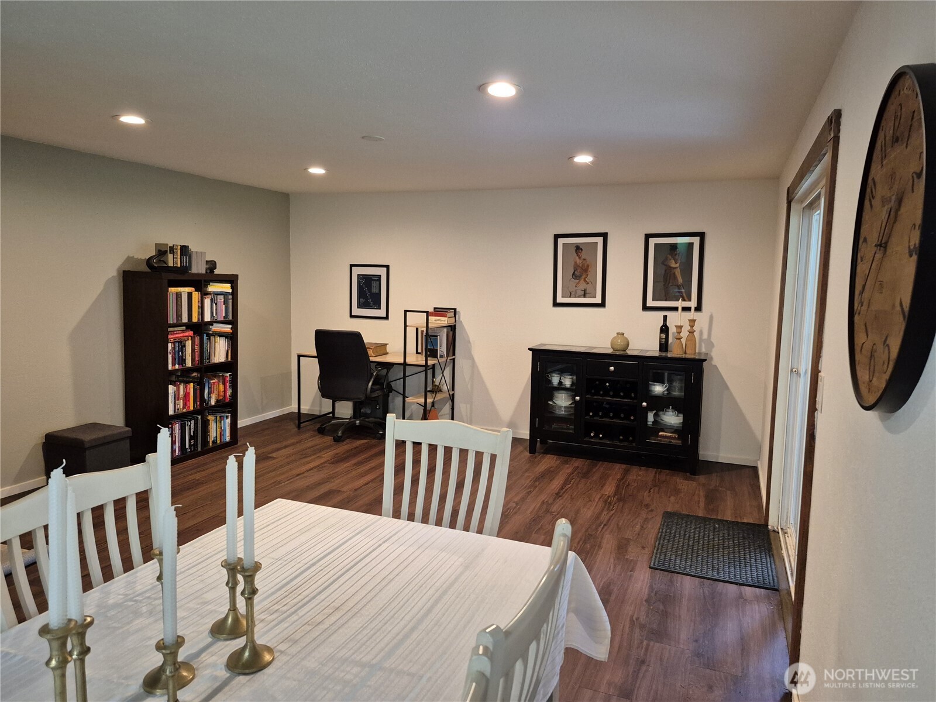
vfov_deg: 58.9
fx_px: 622
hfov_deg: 73.9
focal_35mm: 23
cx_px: 468
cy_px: 351
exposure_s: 1/120
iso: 800
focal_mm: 5.4
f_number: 1.8
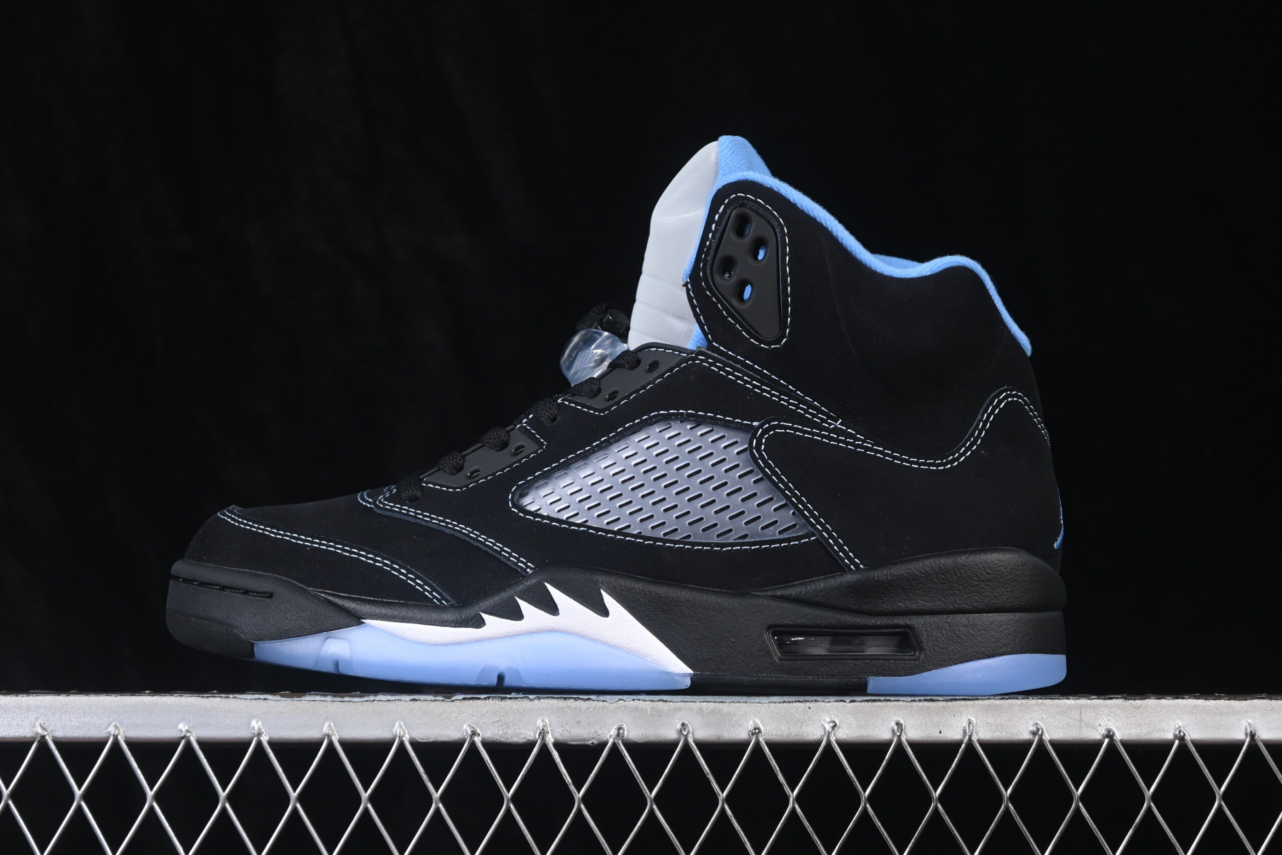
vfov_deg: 18.2
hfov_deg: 27.0
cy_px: 428
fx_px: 2671
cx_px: 641
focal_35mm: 75
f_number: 6.3
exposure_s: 1/60
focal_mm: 50
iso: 160
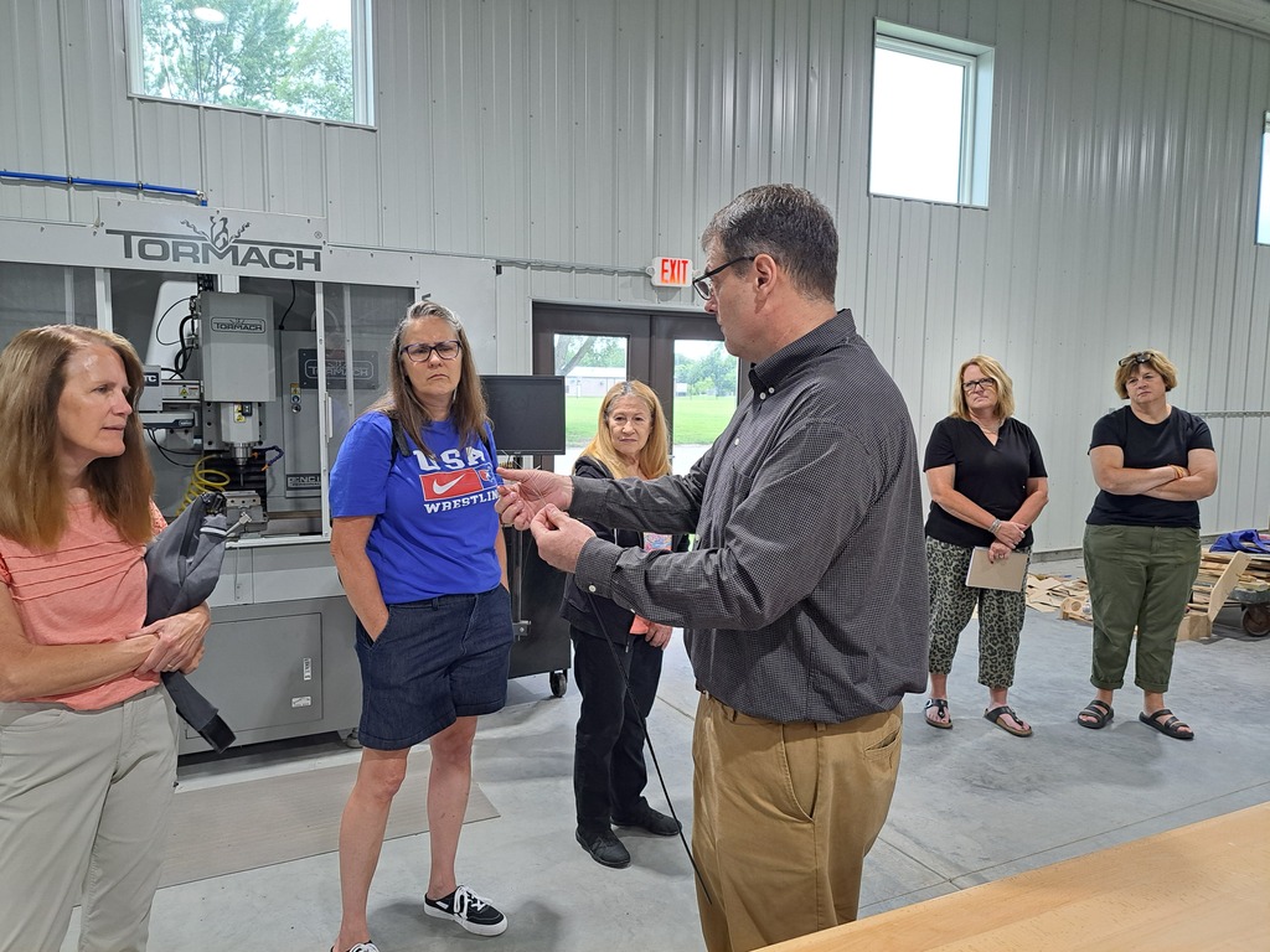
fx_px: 881
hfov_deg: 71.6
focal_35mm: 24
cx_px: 635
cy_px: 476
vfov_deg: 56.8
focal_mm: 5.23
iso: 80
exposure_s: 1/60
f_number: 1.8
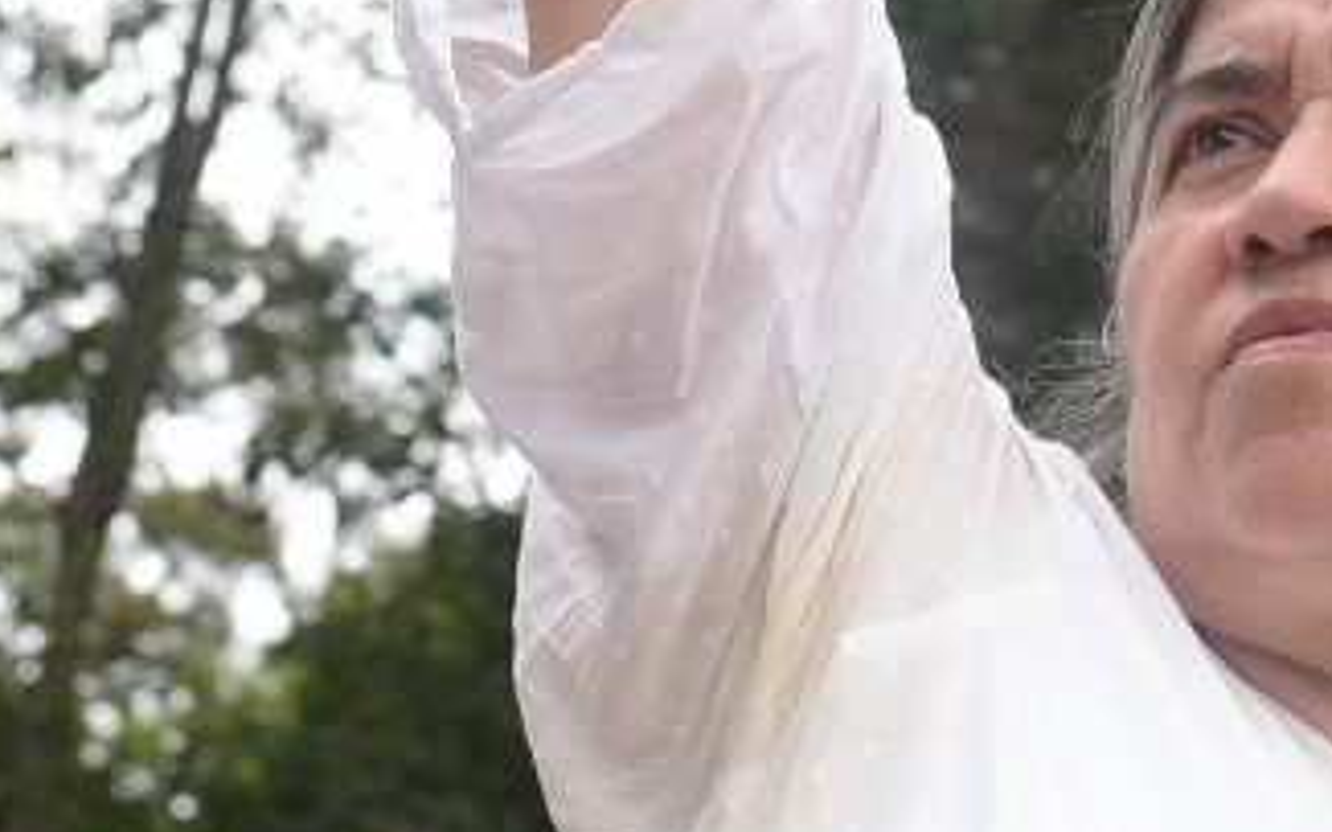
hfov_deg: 11.9
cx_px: 1035
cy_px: -594
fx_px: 6388
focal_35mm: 176
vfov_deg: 7.3
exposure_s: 1/250
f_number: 4.5
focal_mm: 35
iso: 100
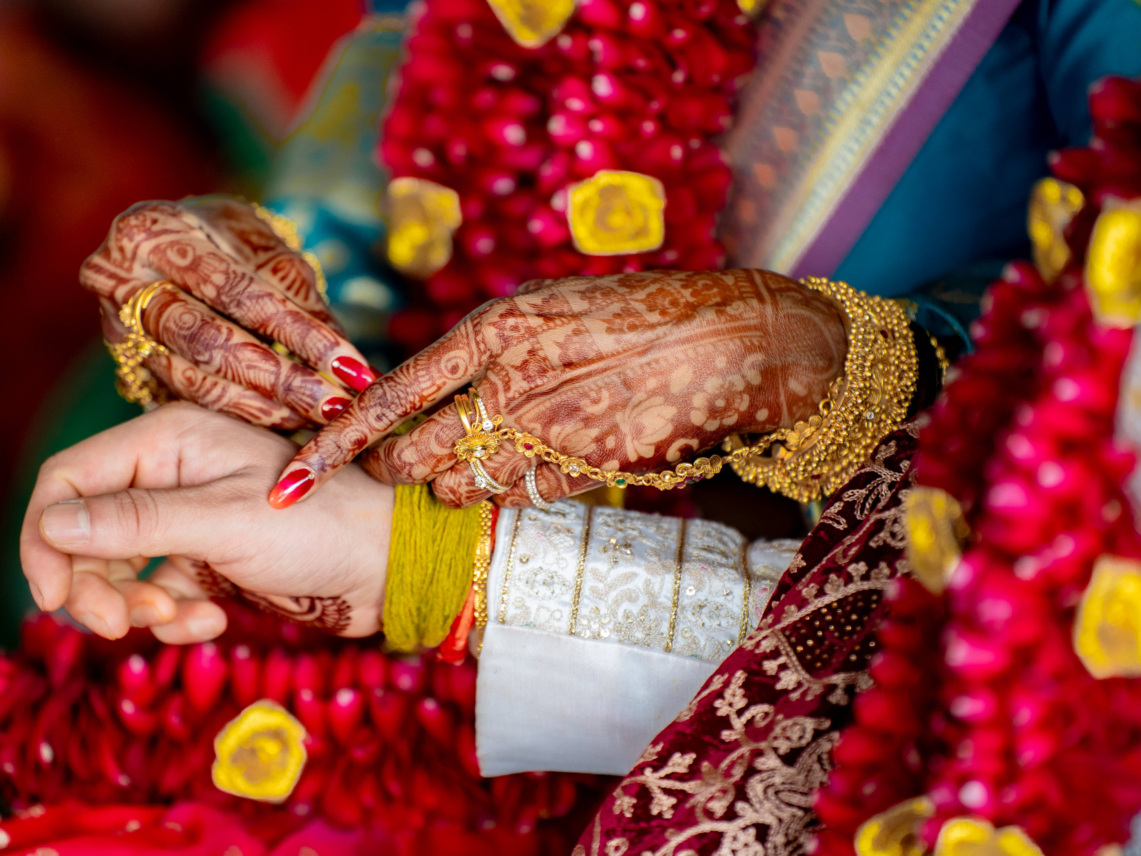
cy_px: 429
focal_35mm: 187
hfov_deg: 10.6
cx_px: 549
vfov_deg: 7.9
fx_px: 6164
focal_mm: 172
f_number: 2.8
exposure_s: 1/640
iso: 1000
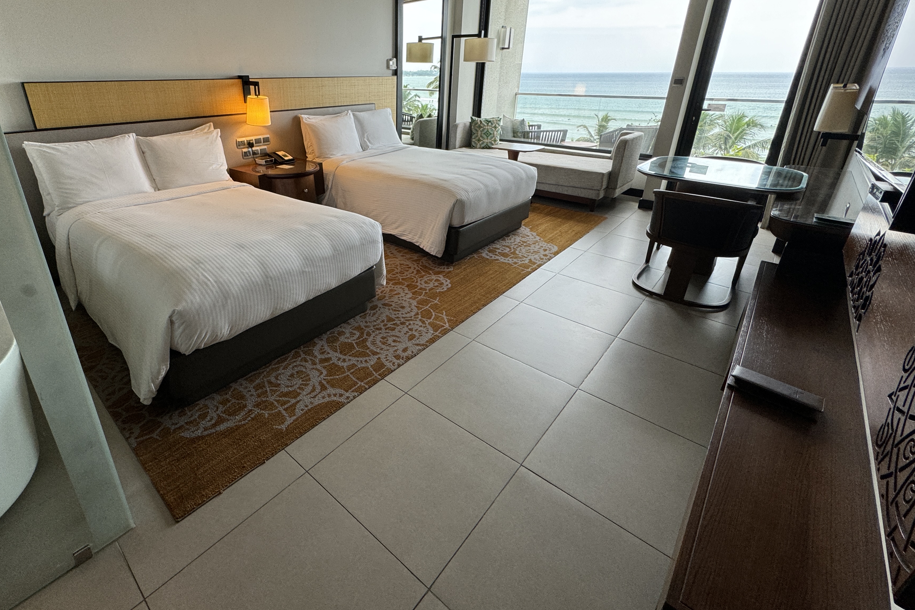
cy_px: 246
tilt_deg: -21.8
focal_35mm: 17
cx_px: 383
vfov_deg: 69.8
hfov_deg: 92.5
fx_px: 432
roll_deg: +0.4
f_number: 2.2
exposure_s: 1/100
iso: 100
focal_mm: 2.22
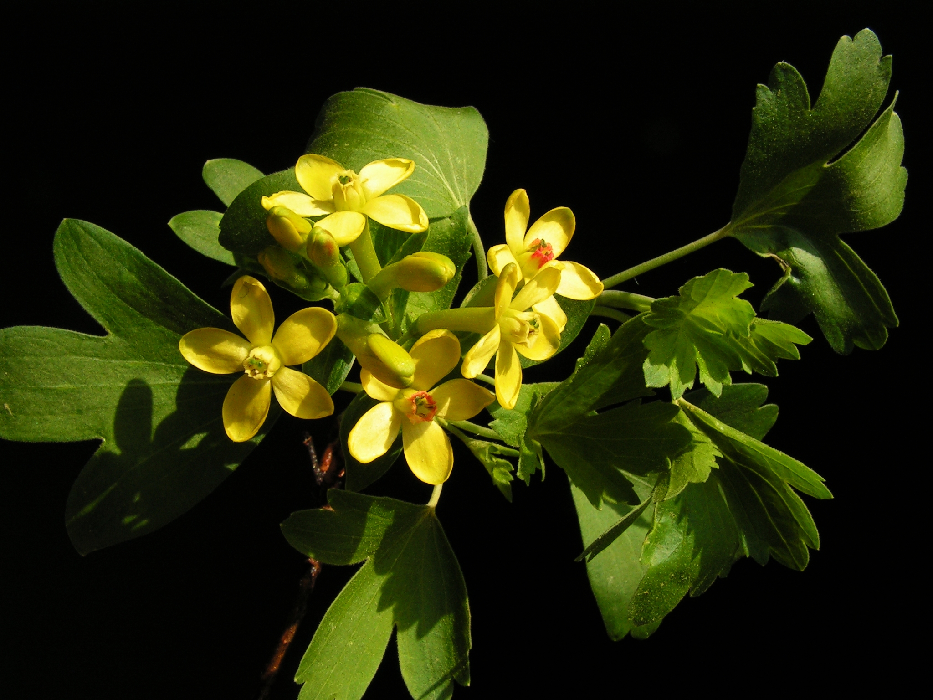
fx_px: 1213
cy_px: 350
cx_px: 466
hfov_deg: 42.1
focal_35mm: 45
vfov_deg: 32.2
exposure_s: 1/250
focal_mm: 7.6
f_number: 8
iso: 100
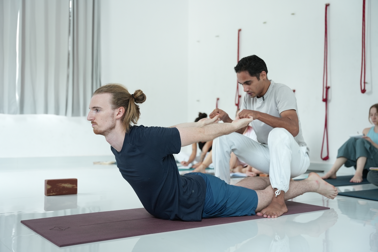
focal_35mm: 42
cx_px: 189
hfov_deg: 46.3
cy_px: 126
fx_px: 442
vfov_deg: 31.9
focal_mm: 42.1
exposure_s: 1/160
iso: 800
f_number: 2.8
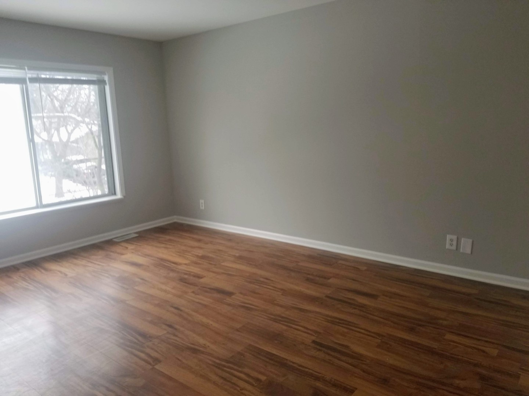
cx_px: 264
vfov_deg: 53.1
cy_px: 198
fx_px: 397
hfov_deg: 67.3
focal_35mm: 26
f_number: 1.7
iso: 125
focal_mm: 4.3
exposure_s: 1/60
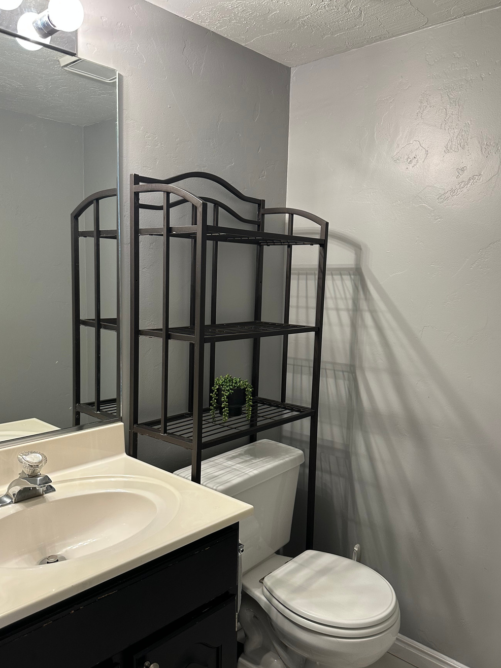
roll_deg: -1.5
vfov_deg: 63.4
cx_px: 245
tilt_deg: -8.1
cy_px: 357
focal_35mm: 28
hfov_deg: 49.7
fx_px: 541
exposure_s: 1/60
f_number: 1.78
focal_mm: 6.86
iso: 125
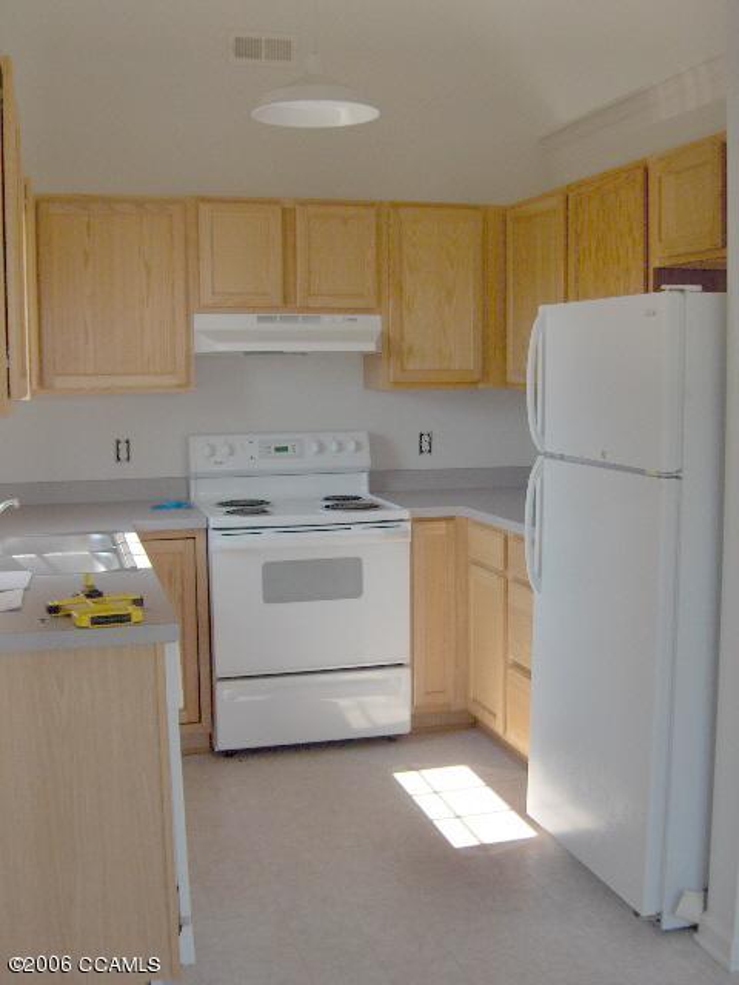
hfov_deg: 36.8
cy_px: 492
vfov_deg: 47.9
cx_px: 370
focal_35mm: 39
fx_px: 1110
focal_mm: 8
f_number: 2.8
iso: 100
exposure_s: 1/262
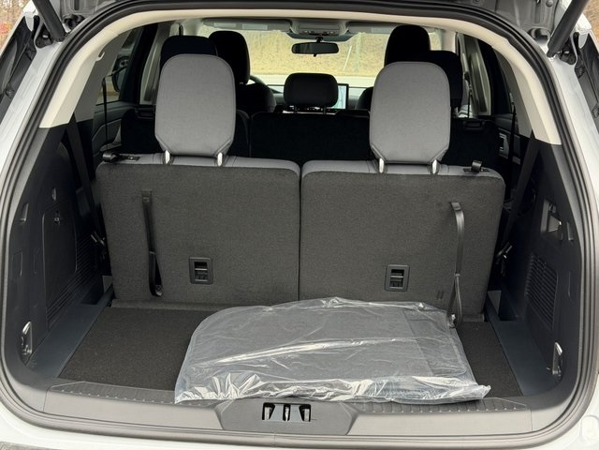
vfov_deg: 30.3
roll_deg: -2.8
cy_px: 225
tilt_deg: -12.3
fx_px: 831
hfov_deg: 39.7
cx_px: 300
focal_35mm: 48
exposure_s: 1/219
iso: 64
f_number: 1.78
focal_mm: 6.76
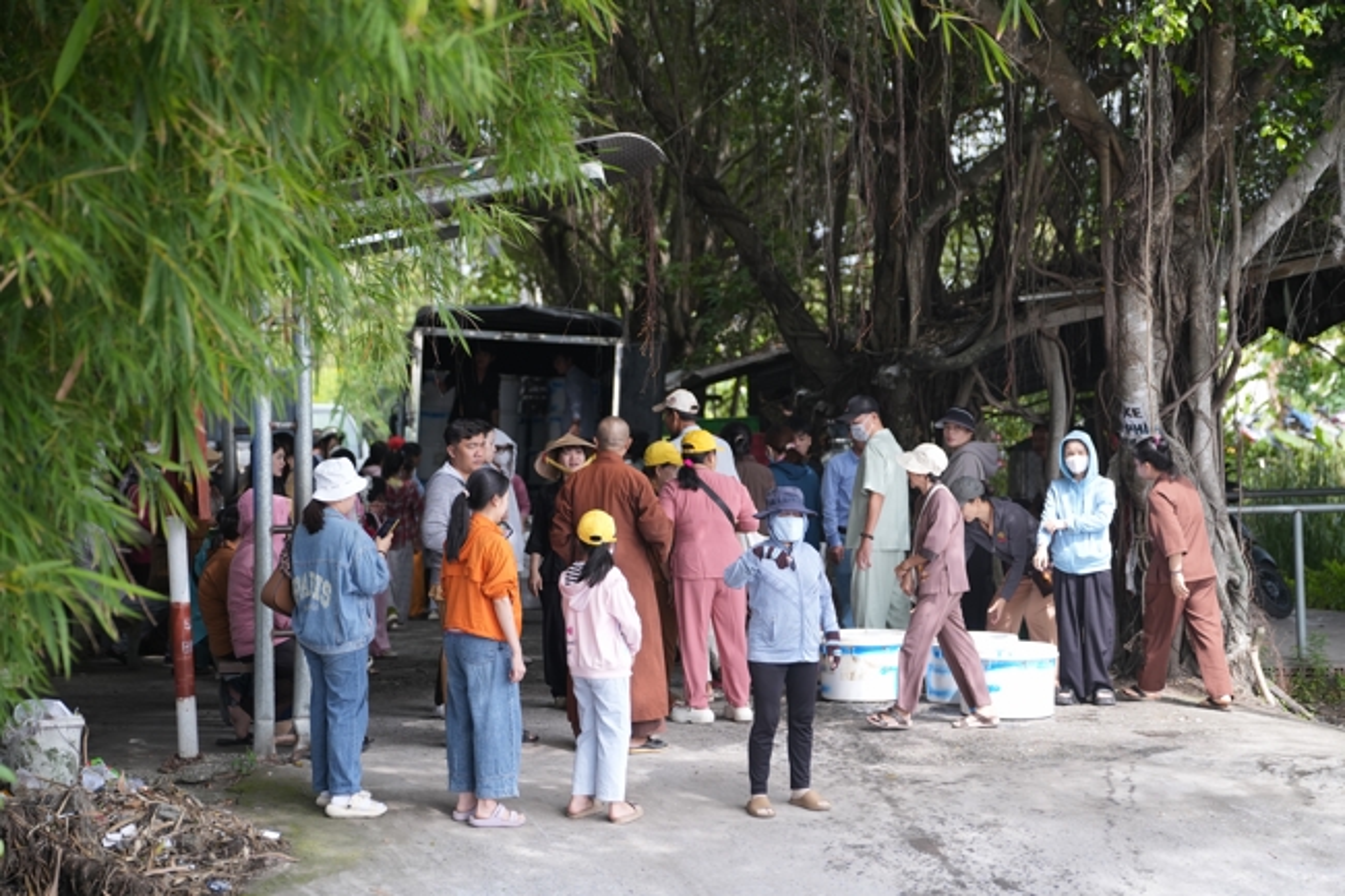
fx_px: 3175
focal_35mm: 85
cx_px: 672
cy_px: 448
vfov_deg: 16.1
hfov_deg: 23.9
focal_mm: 85
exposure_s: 1/1600
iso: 500
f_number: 2.8
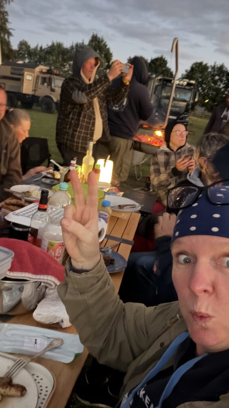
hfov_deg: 35.6
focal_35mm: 33
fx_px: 356
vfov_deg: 59.5
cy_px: 204
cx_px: 101
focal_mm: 2.71
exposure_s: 1/7
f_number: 1.9
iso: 1000
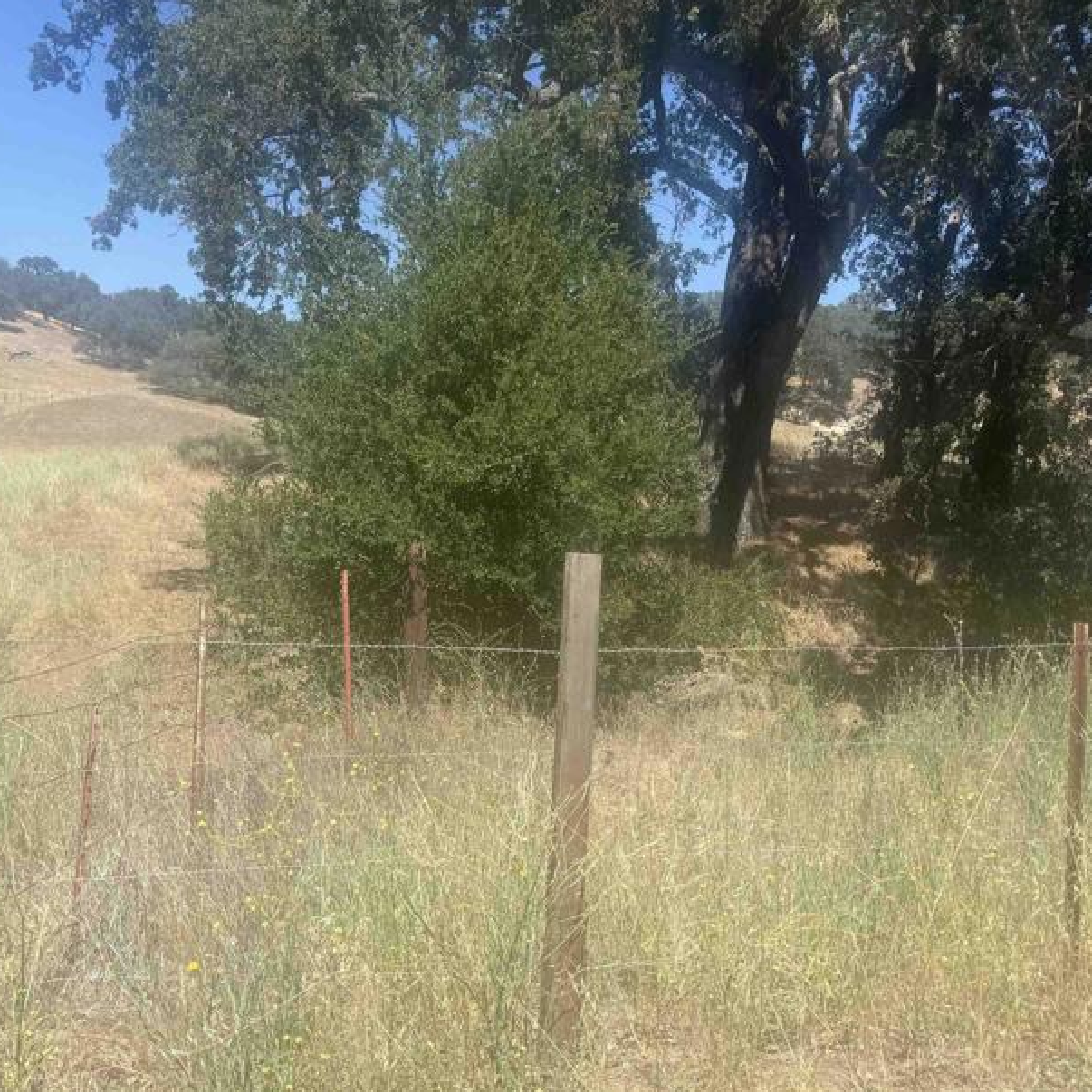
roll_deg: -3.0
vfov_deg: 45.9
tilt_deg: +0.0
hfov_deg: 46.0
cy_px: 478
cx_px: 496
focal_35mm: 36
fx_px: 1285
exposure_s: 1/2801
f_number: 1.78
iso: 80
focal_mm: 6.76
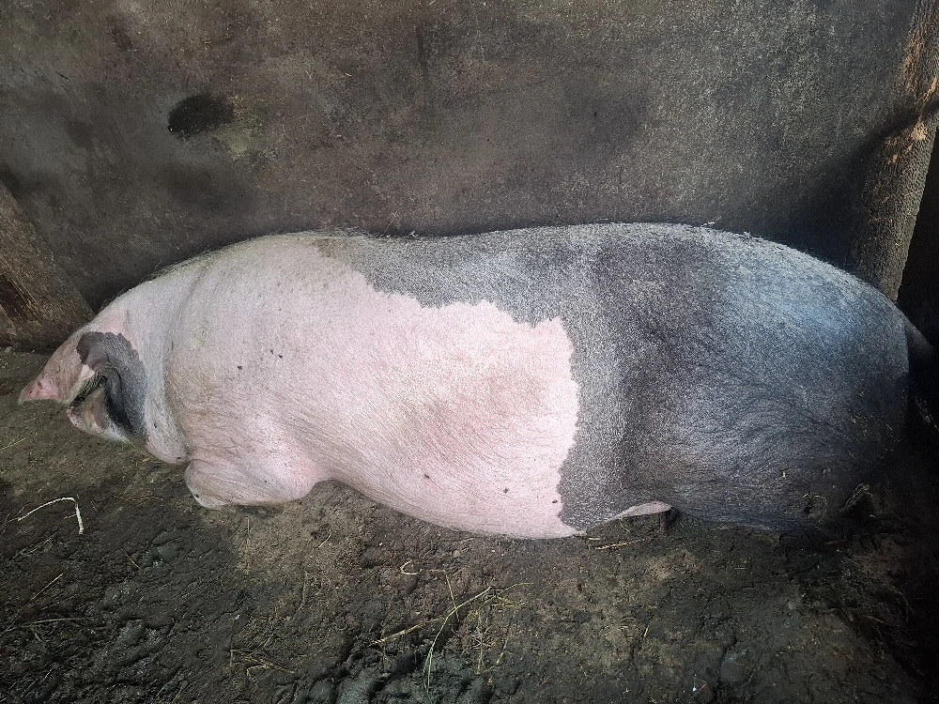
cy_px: 352
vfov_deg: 58.9
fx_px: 624
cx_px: 470
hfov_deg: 73.9
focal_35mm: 23
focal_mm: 5.54
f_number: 1.8
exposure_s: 1/100
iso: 320
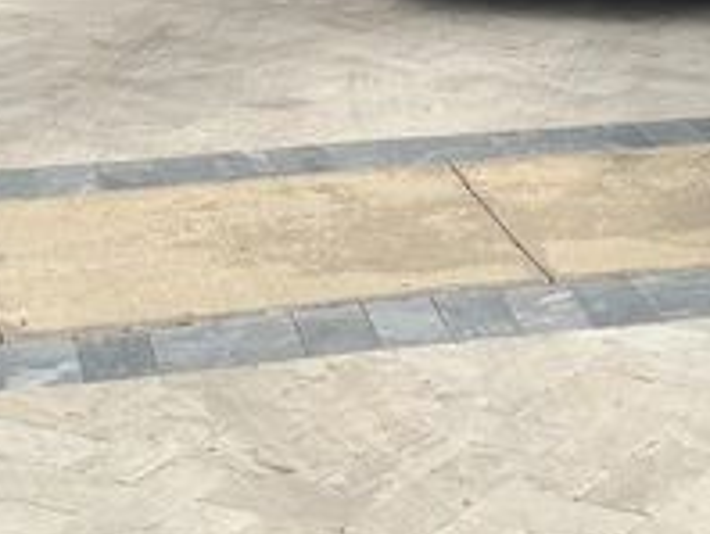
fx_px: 2546
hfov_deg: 15.6
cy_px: -477
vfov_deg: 11.1
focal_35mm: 124
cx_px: 717
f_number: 1.78
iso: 80
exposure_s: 1/6711
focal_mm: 6.76
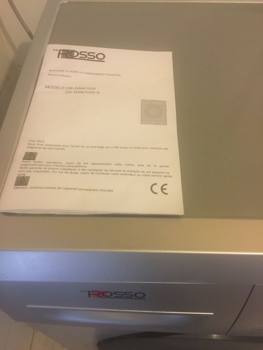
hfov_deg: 48.2
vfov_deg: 61.7
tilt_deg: -54.1
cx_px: 132
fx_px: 294
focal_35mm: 29
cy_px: 175
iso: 125
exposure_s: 1/10
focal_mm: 4.15
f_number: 2.2
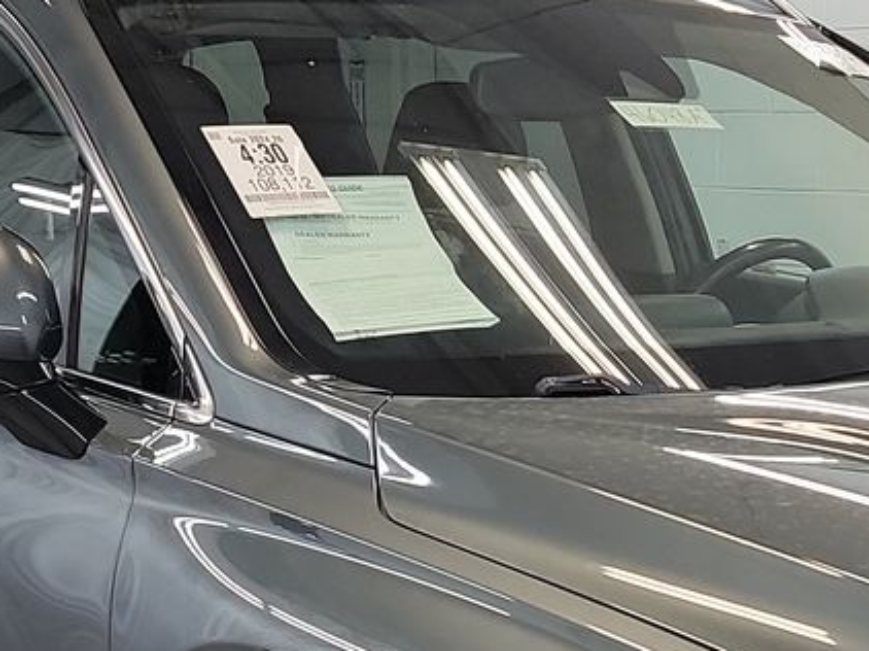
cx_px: 727
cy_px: 791
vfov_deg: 15.6
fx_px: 2283
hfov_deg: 21.2
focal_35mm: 91
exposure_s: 1/59
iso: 142
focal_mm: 6.7
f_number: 1.8
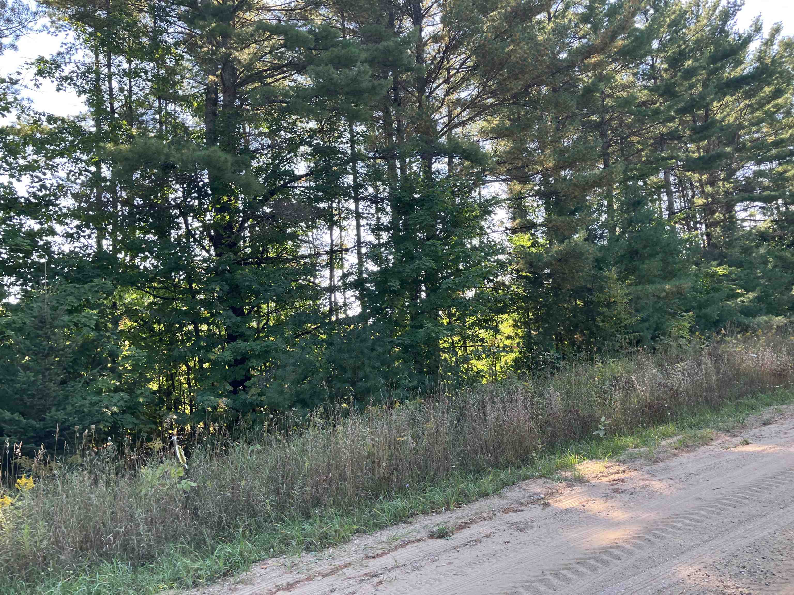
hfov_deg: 63.4
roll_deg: +2.6
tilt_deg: +7.3
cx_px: 397
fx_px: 642
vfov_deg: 49.7
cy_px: 298
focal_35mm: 28
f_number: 1.8
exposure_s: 1/175
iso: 32
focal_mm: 3.99
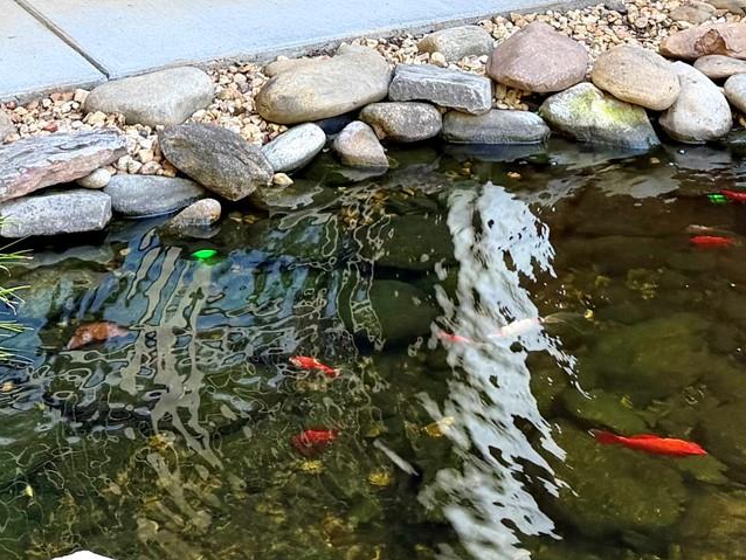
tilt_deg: -3.4
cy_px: -318
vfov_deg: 17.0
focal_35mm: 77
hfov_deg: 25.3
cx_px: 445
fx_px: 1660
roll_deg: +0.3
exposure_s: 1/180
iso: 80
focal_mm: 6.76
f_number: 1.78
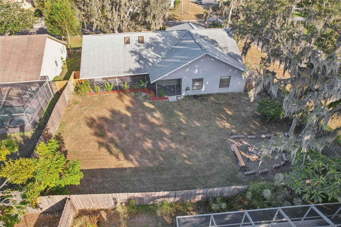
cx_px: 170
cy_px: 114
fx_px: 208
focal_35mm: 22
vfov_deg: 57.2
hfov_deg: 78.6
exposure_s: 1/640
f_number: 2.8
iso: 100
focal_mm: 8.4
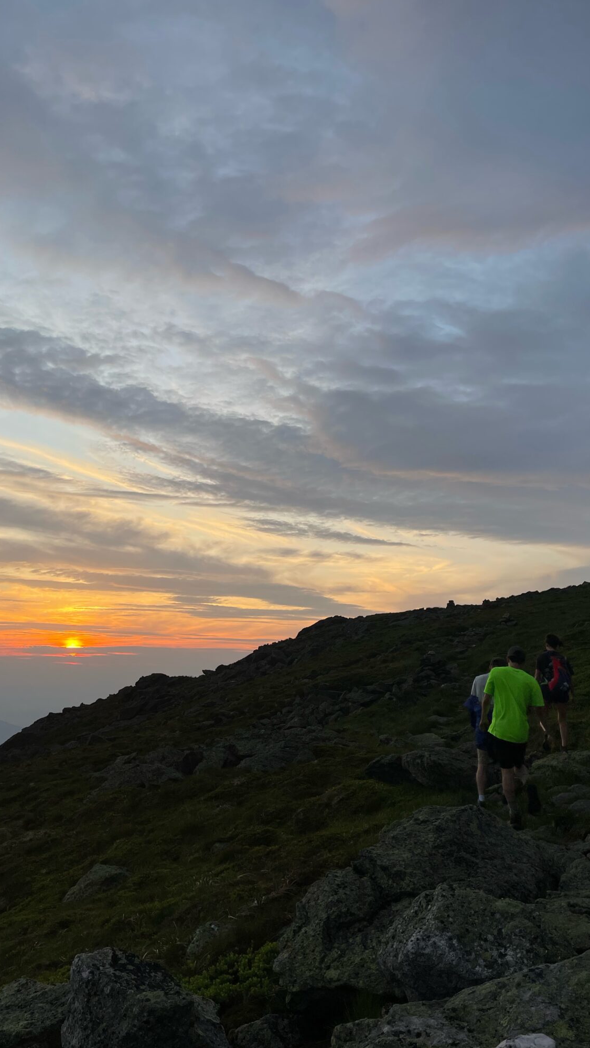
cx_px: 299
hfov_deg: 40.2
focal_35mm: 29
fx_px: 807
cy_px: 524
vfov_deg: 66.1
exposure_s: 1/774
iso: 50
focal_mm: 4.2
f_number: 1.6
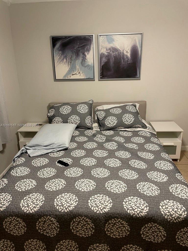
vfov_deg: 67.3
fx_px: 188
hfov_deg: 53.1
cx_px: 94
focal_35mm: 26
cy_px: 126
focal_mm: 4.2
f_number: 1.6
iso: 400
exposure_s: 1/60
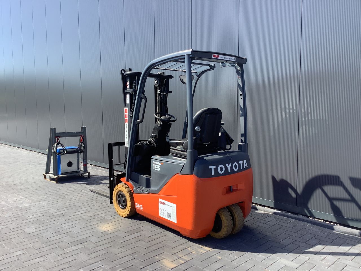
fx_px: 323
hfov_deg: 58.4
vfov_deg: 45.4
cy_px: 136
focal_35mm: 31
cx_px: 180
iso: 25
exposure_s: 1/509
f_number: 2.4
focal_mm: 3.3
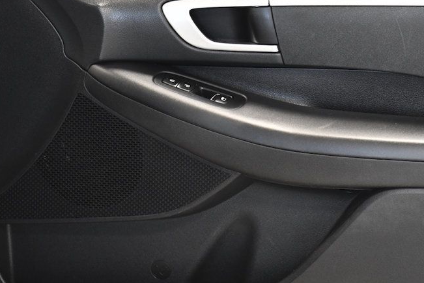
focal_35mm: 118
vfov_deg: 11.6
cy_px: 131
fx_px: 1390
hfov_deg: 17.3
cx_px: 315
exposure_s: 1/160
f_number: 4.8
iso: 2500
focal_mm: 50
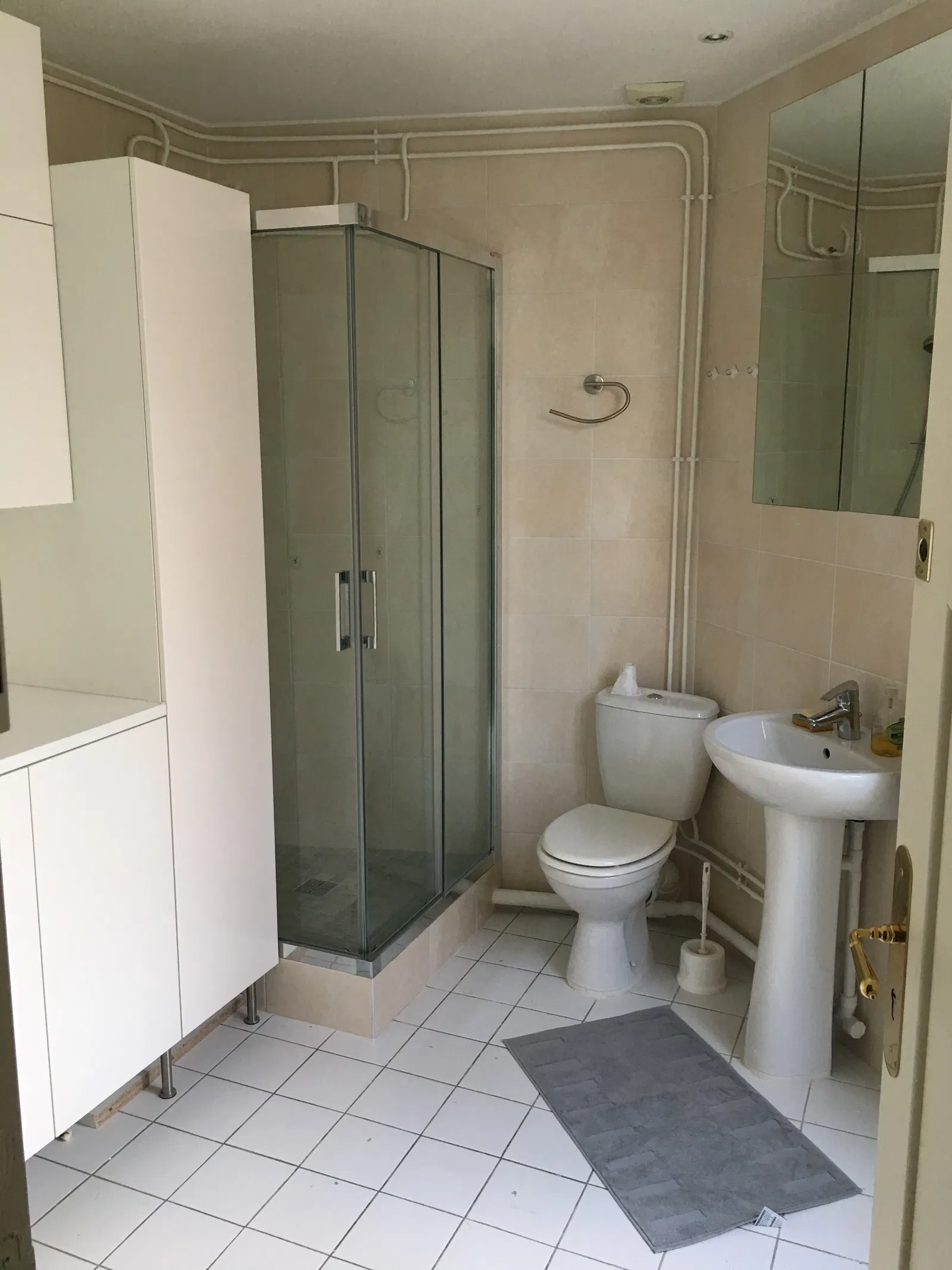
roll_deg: -0.7
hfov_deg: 48.2
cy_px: 635
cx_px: 476
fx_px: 1063
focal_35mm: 29
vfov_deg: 61.7
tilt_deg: -10.1
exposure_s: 1/17
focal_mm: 4.15
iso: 50
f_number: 2.2
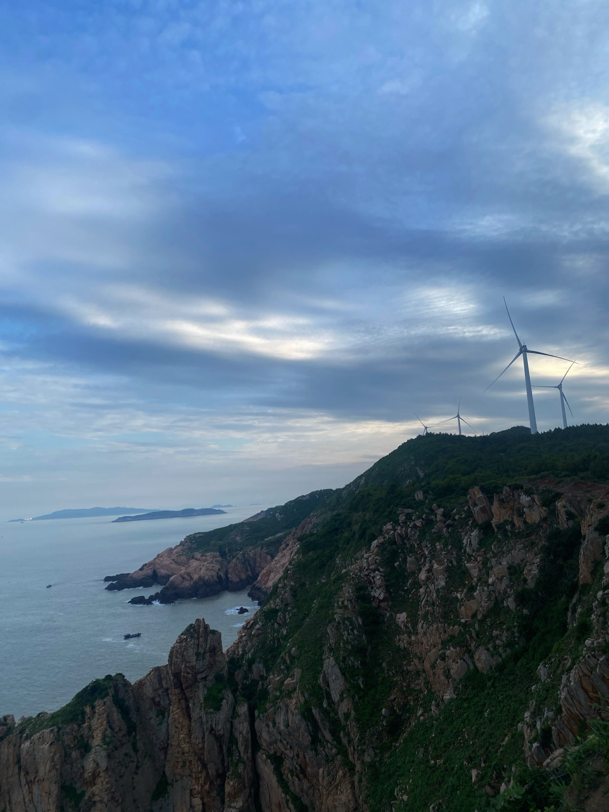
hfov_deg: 53.1
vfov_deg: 67.3
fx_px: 610
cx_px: 304
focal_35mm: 26
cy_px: 406
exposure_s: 1/942
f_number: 1.8
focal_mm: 4.25
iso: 32
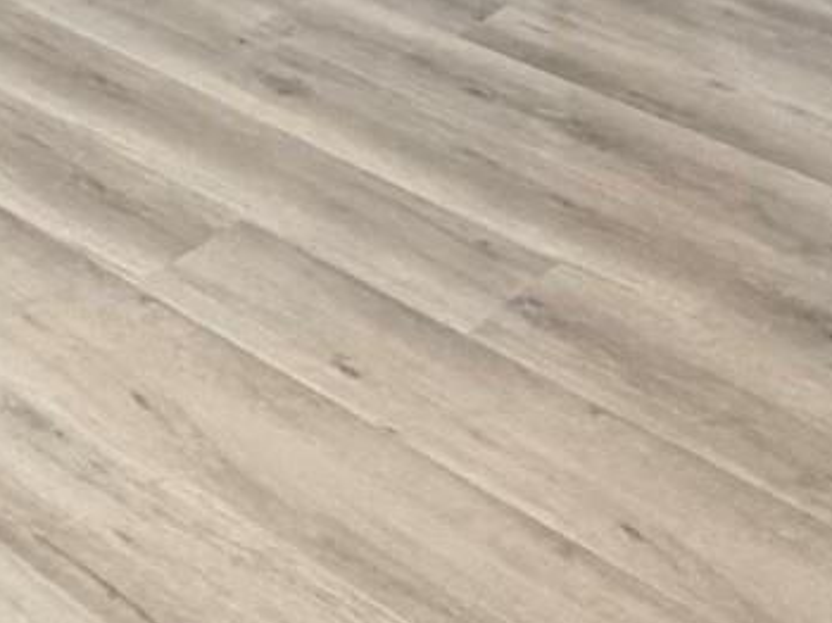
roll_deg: -0.3
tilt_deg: -9.5
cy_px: -594
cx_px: -64
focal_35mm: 82
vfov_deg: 14.9
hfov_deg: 22.6
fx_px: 1970
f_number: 2.2
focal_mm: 2.22
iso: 320
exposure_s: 1/60
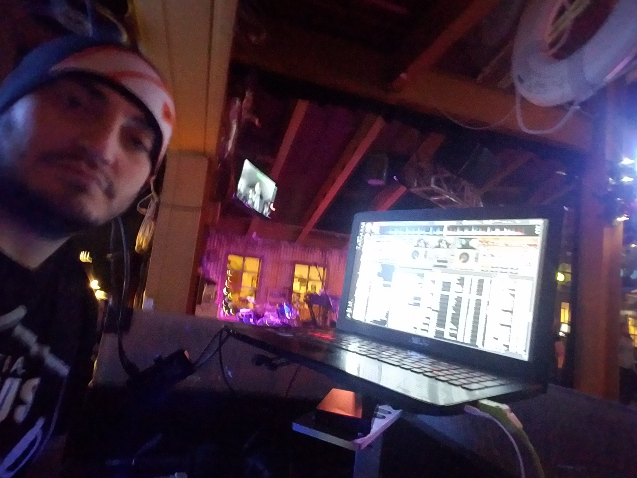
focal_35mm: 21
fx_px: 386
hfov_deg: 79.0
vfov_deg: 63.4
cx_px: 318
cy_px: 239
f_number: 1.7
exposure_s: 1/12
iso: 800
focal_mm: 2.1
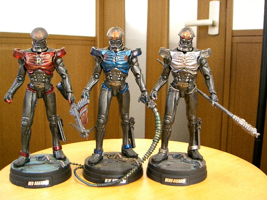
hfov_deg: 47.9
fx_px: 301
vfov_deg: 36.8
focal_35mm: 39
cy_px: 100
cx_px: 134
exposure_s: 1/15
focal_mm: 8
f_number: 2.8
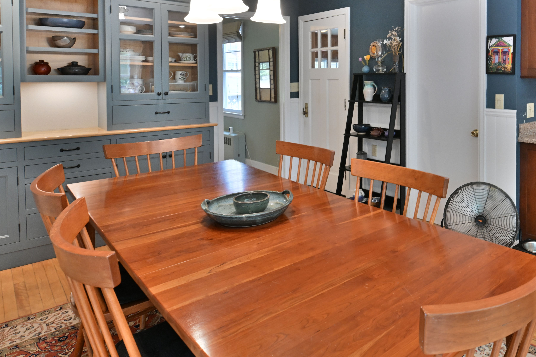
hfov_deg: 68.6
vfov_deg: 49.5
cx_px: 375
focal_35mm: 25
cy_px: 94
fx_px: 372
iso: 1600
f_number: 8
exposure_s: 1/30
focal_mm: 15
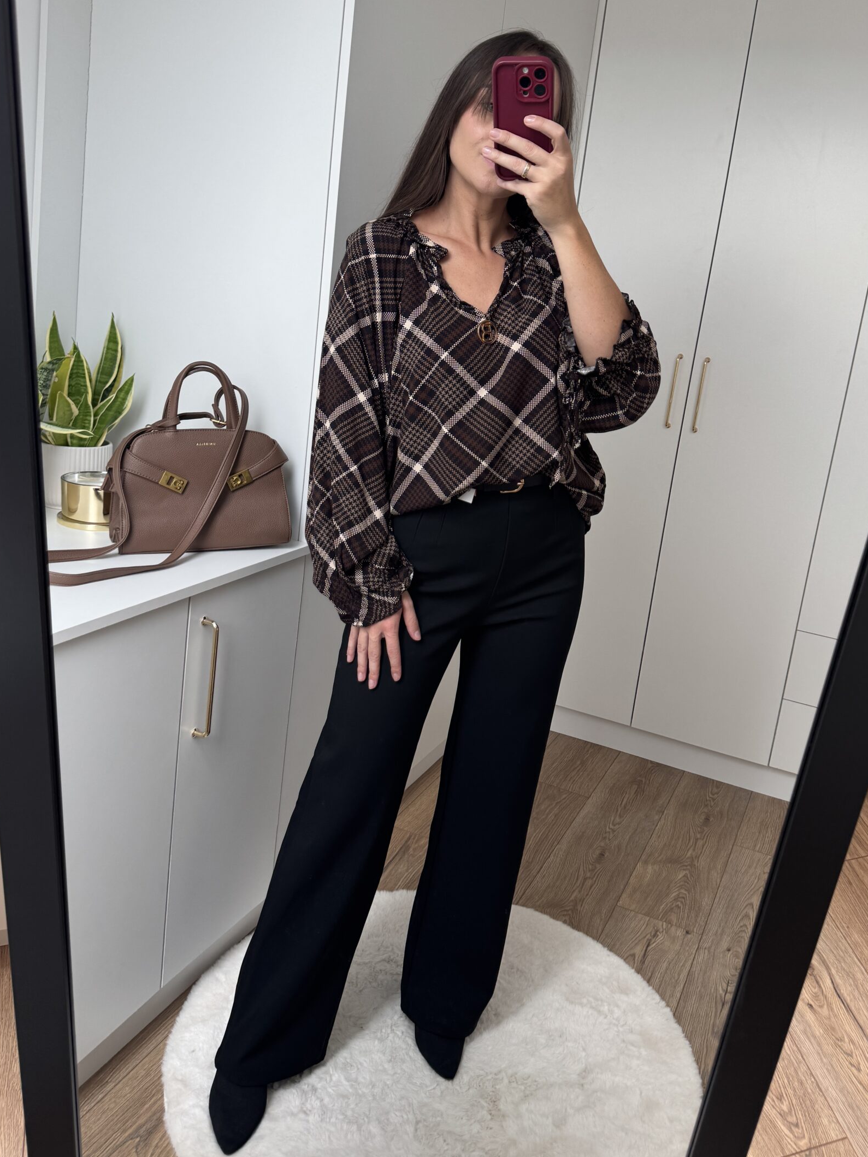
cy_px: 495
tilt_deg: -33.3
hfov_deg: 48.2
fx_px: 970
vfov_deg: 61.4
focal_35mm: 29
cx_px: 473
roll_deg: -6.1
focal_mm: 6.76
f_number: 1.78
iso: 100
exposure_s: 1/121
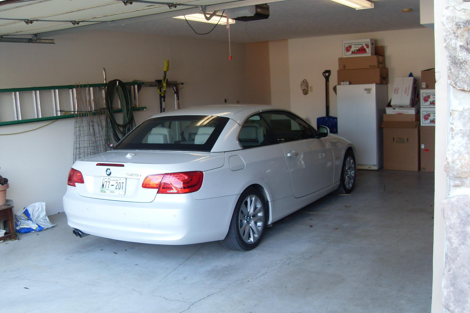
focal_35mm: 39
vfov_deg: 34.2
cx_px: 237
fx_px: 509
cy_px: 158
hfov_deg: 49.6
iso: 100
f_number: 2.8
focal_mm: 6.3
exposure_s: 1/60
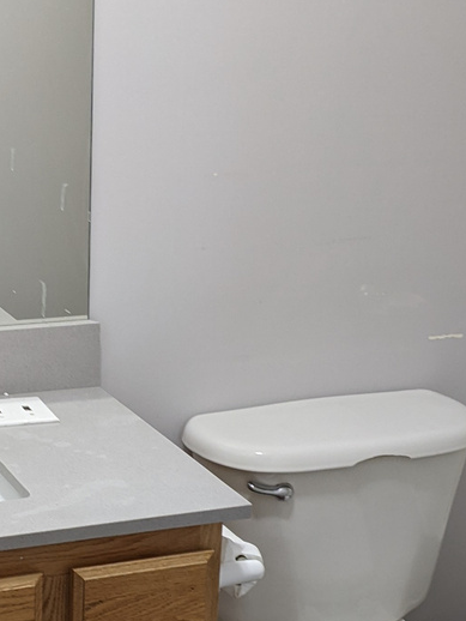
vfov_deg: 23.9
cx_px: 133
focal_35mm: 80
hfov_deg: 18.4
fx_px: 1435
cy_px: 532
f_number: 1.8
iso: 99
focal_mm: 4.44
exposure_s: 1/24
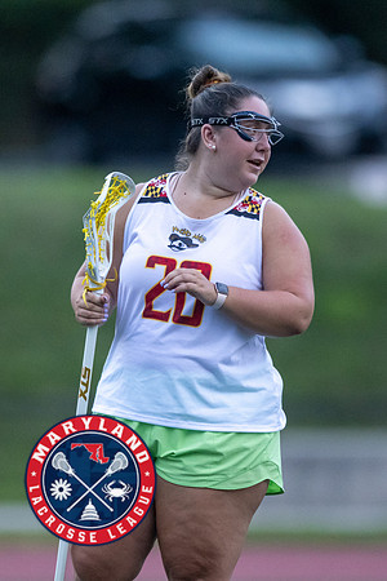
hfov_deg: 1.7
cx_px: 162
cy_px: 323
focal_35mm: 789
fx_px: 12724
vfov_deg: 2.6
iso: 4500
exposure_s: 1/1000
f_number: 2.8
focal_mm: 400
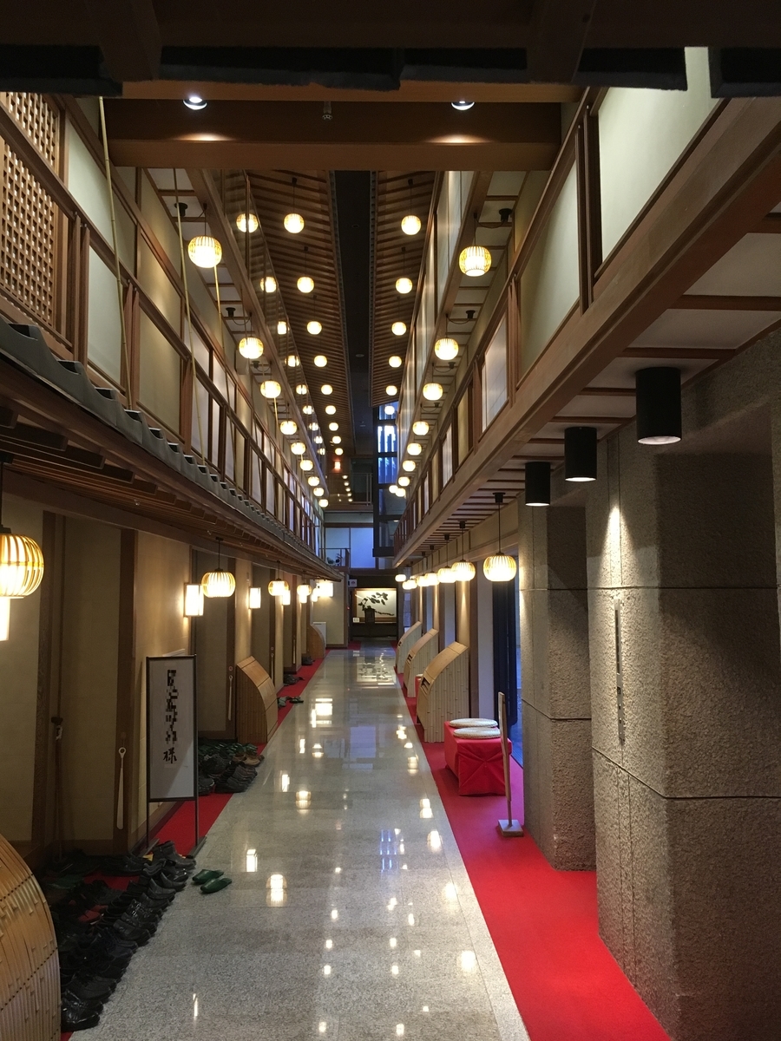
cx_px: 390
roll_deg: -0.5
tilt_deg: +4.4
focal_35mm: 29
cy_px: 520
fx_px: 872
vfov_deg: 61.7
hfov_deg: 48.2
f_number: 2.2
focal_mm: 4.15
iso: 125
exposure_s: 1/30
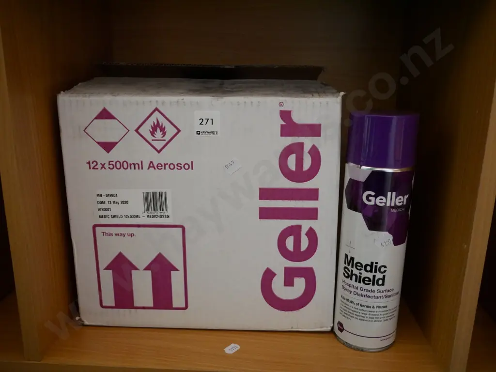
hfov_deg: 54.0
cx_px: 248
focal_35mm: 34
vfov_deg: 41.8
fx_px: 487
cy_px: 186
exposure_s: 1/30
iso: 3200
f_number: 4
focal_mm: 17
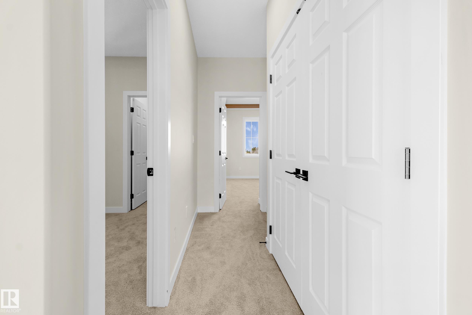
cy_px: 158
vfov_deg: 77.3
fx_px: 197
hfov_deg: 100.4
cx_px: 236
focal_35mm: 15
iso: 250
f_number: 8
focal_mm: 10
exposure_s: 1/80
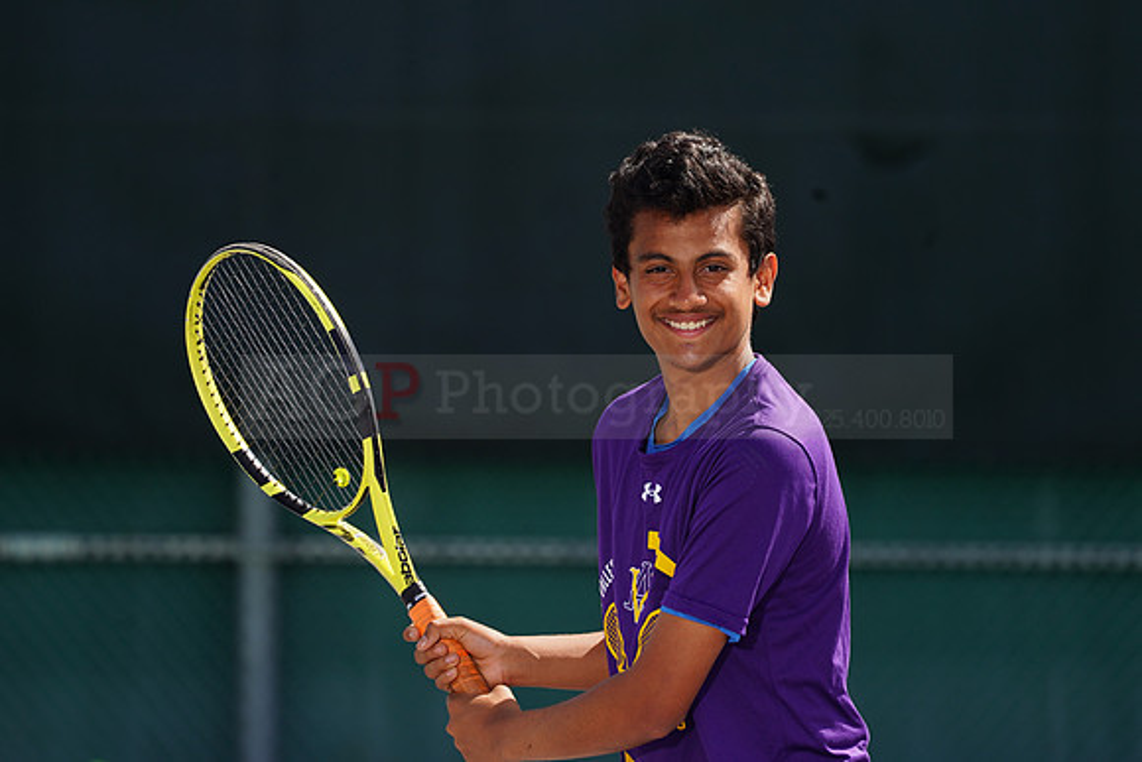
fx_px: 12311
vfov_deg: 3.5
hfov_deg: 5.3
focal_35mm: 388
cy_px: 381
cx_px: 571
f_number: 9
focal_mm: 388
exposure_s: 1/250
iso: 100
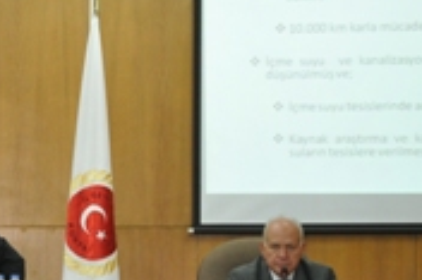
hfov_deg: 6.3
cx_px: -24
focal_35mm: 325
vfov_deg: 4.2
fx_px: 3809
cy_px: 278
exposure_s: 1/13
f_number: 5.6
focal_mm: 85
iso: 1000
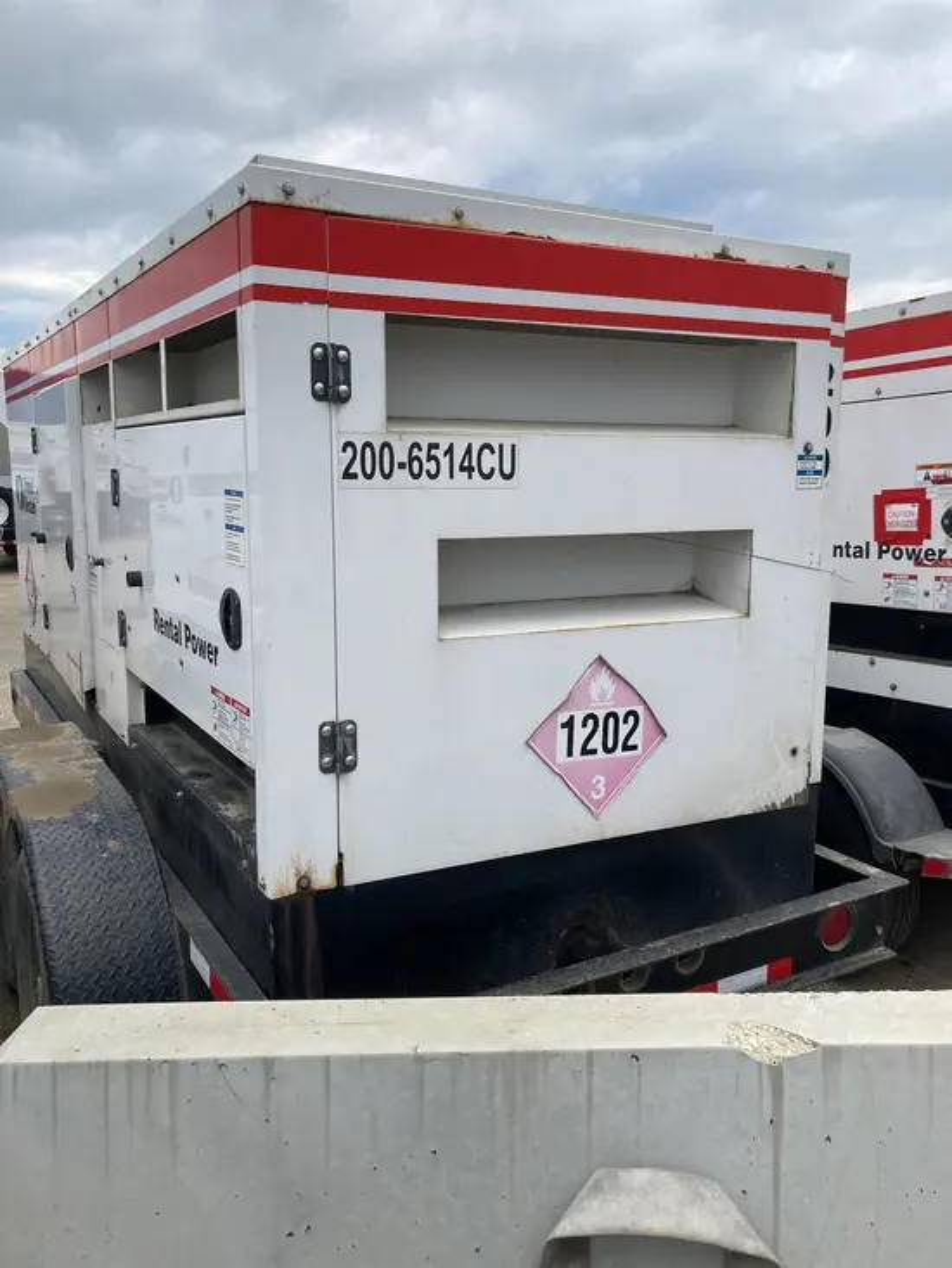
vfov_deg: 63.4
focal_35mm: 28
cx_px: 476
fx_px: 1026
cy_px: 634
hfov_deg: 49.8
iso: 20
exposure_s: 1/1429
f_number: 1.8
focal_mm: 3.99
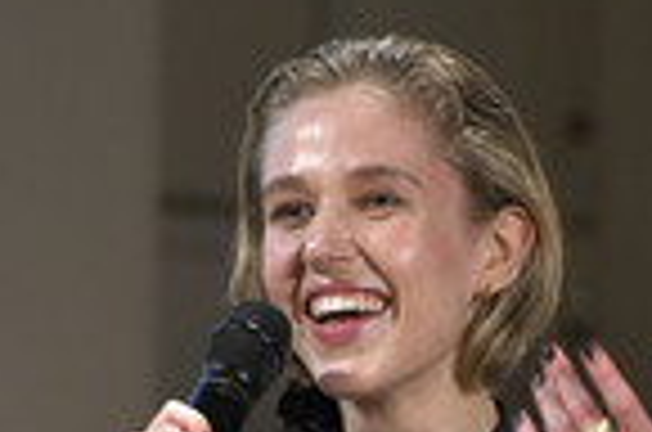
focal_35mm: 623
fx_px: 11258
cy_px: 612
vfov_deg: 2.2
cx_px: 330
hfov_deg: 3.3
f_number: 3.2
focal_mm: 200
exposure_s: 1/320
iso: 1000
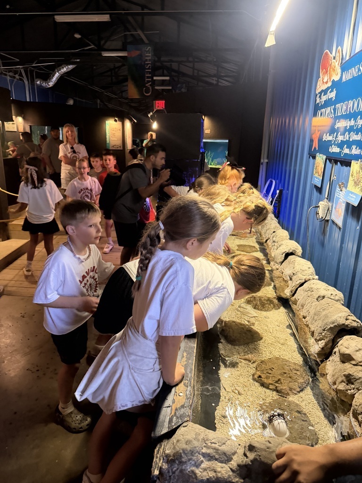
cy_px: 242
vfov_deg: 71.6
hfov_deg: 56.8
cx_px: 181
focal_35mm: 24
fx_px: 335
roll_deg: -1.0
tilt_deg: -16.9
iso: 800
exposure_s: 1/40
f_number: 1.78
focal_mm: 6.76
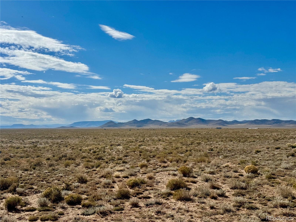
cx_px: 148
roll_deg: -0.1
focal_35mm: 48
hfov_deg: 39.7
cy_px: 111
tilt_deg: +0.9
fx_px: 410
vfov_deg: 30.3
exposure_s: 1/15385
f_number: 1.78
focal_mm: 6.76
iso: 64
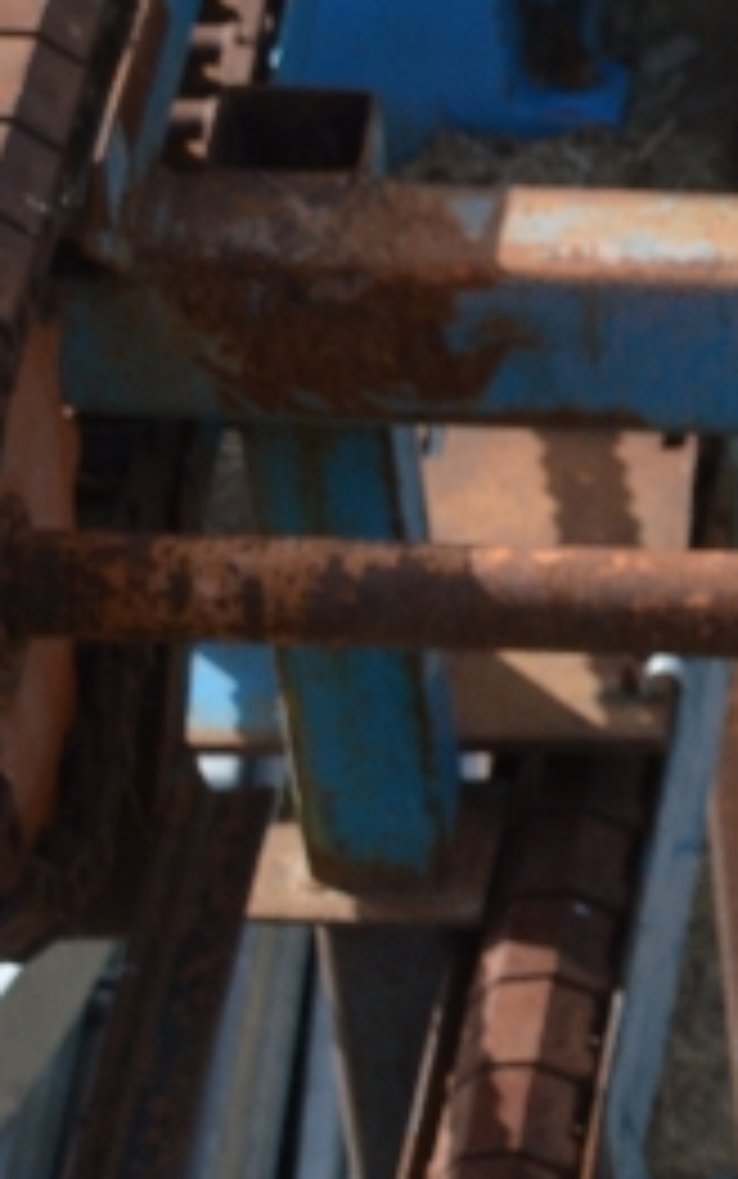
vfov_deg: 12.3
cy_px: 983
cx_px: 2074
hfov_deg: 7.1
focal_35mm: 169
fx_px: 5431
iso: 100
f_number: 8
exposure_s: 1/250
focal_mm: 29
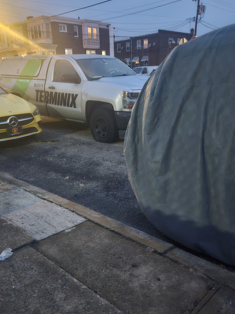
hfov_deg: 44.1
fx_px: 290
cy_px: 182
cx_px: 115
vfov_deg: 56.5
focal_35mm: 32
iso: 1600
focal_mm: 5.4
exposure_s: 1/15
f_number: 1.8
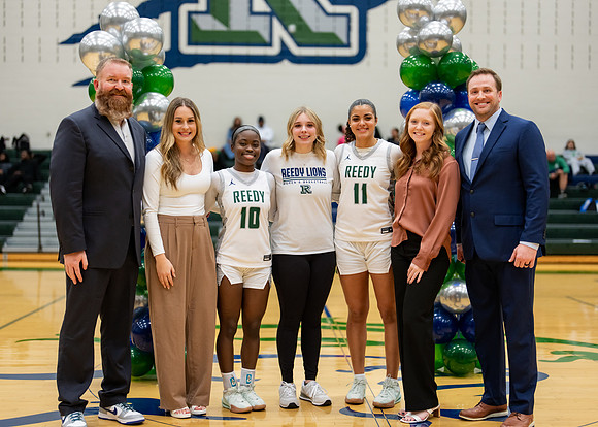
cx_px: 299
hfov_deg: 37.2
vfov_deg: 27.0
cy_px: 214
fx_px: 890
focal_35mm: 52
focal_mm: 50
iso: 800
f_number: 1.2
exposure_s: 1/800
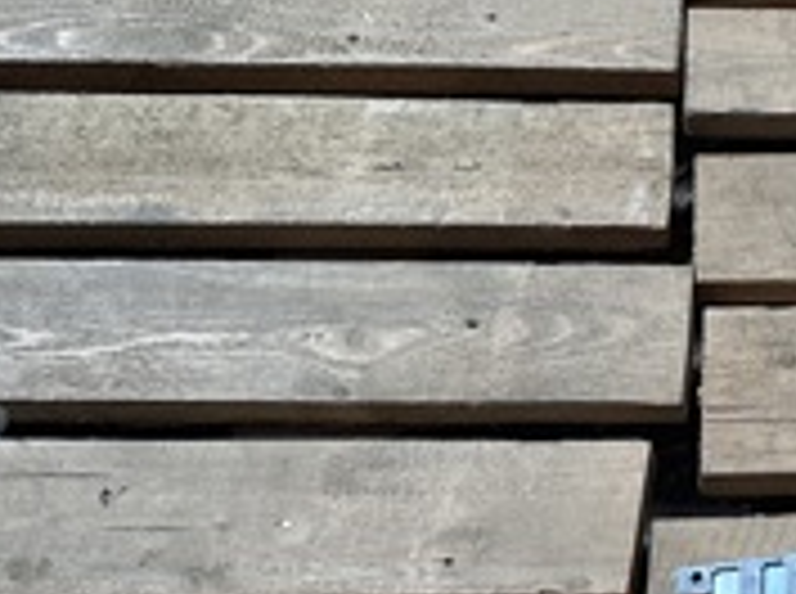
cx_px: 1129
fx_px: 1997
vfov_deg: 16.9
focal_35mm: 87
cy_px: 385
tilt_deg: -52.8
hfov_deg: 20.0
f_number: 1.78
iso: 250
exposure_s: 1/106
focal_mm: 6.86
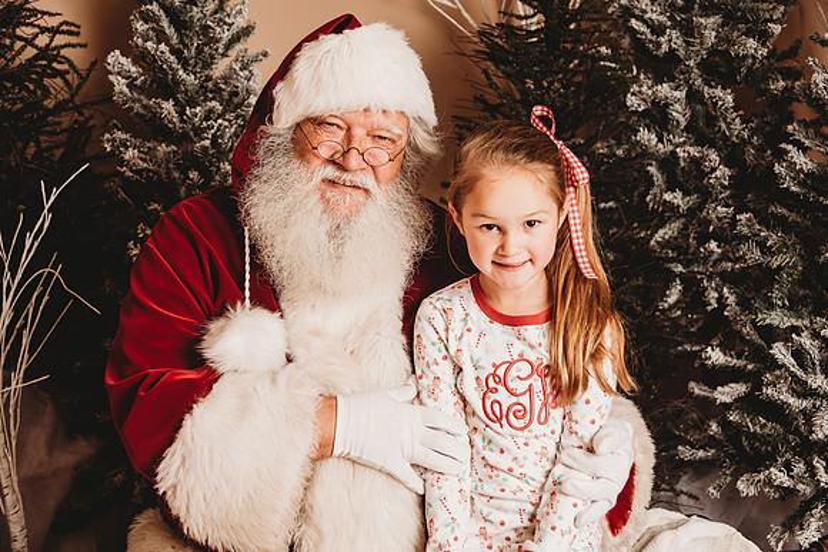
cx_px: 414
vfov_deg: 27.0
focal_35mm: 50
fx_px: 1150
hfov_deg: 39.6
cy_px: 276
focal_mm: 50
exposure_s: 1/160
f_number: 4
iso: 100
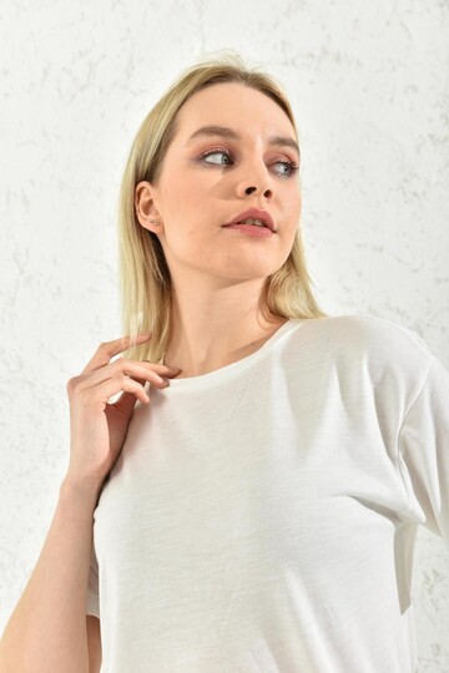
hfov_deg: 35.1
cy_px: 336
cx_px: 224
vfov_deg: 50.7
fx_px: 711
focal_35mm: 38
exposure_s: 1/160
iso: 100
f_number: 7.1
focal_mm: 38
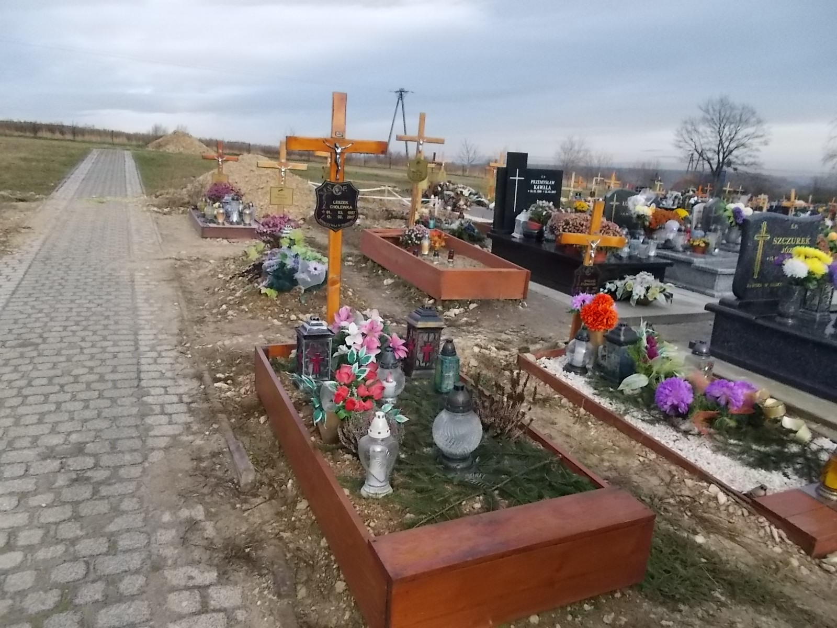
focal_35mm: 26
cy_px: 314
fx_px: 629
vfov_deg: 53.1
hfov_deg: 67.3
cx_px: 418
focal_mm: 4.6
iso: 400
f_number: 8
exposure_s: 1/320
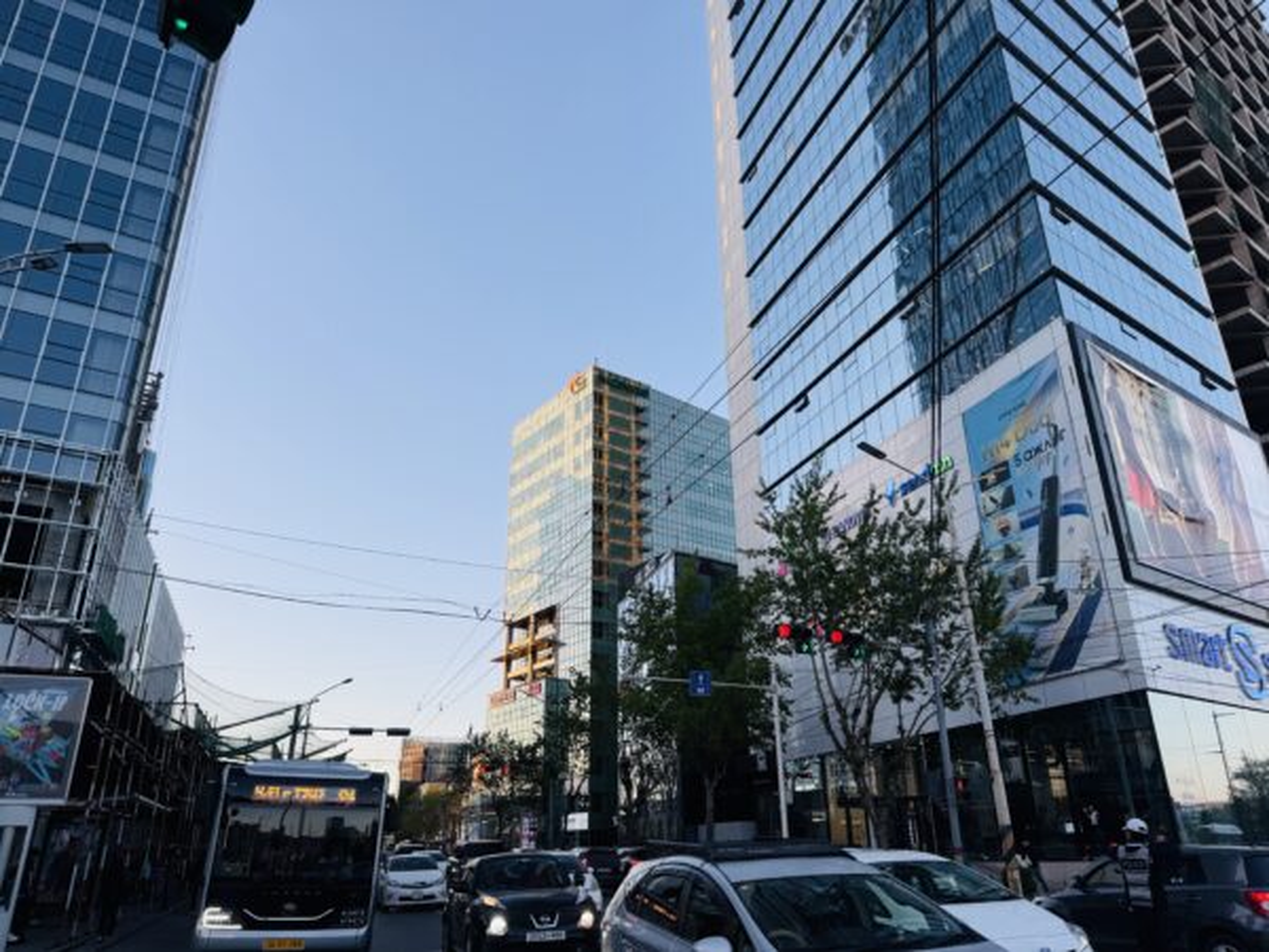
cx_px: 634
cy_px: 476
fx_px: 880
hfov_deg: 71.6
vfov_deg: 56.8
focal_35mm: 24
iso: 80
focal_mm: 6.76
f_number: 1.78
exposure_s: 1/445
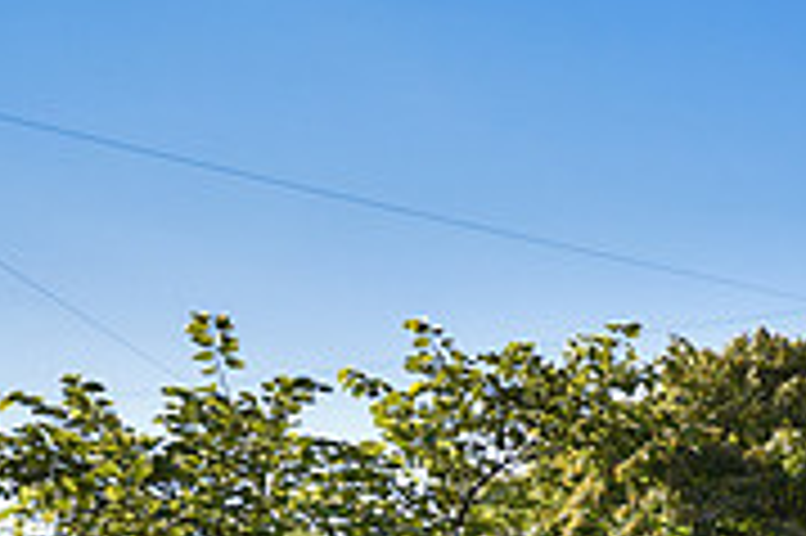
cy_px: 822
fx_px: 2103
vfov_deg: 13.6
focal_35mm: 94
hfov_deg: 18.8
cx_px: 1256
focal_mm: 29
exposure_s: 1/200
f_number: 7.1
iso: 200
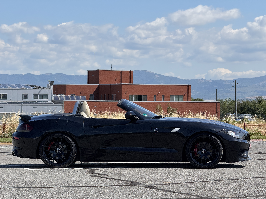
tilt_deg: +0.4
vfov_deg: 12.3
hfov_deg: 16.4
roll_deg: -0.1
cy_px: 100
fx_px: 922
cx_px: 133
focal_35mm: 120
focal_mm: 15.66
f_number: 2.8
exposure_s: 1/2083
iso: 50
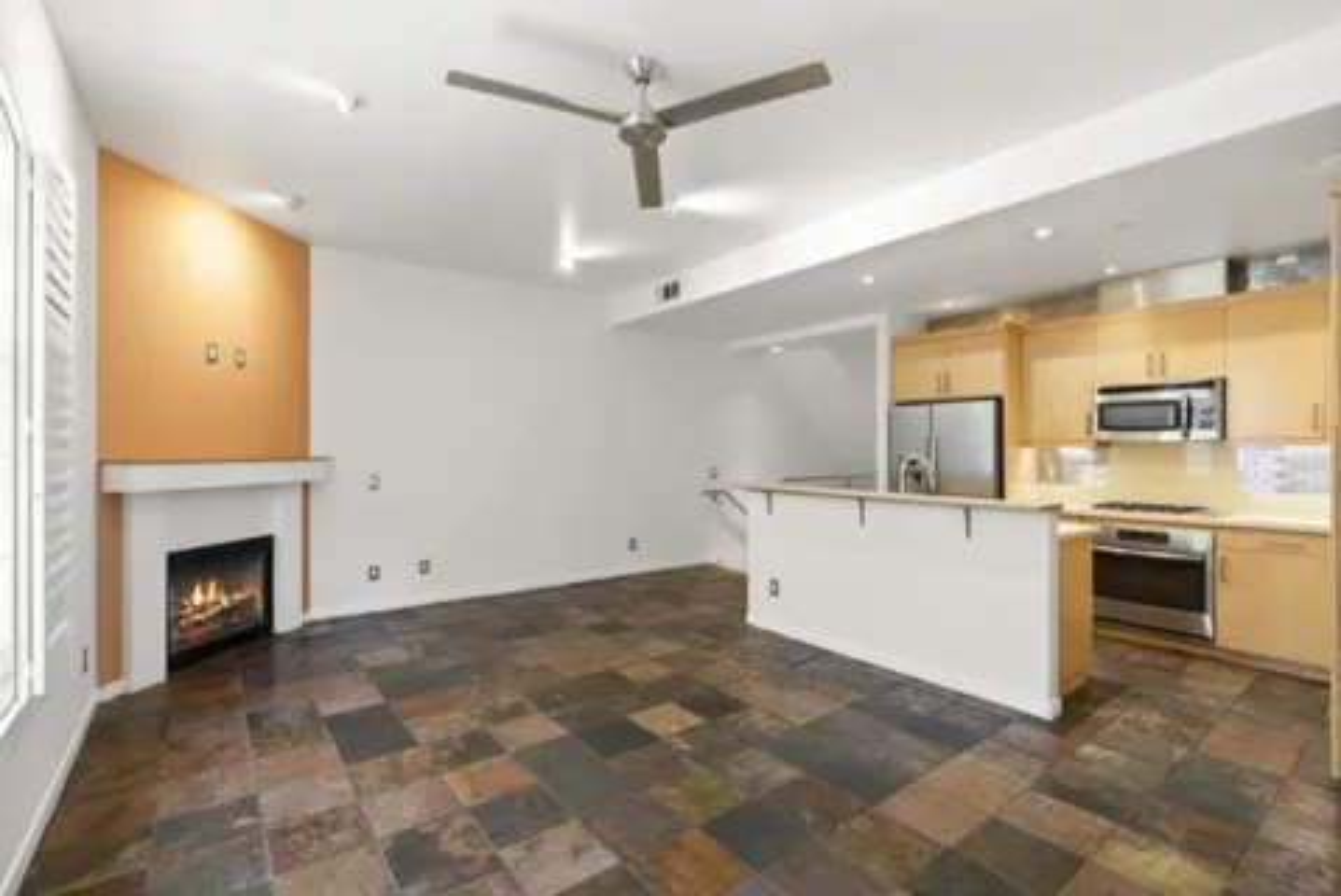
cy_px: 448
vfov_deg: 73.8
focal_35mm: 16
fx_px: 596
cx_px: 670
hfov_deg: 96.7
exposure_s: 1/5
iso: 500
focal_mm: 16
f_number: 8
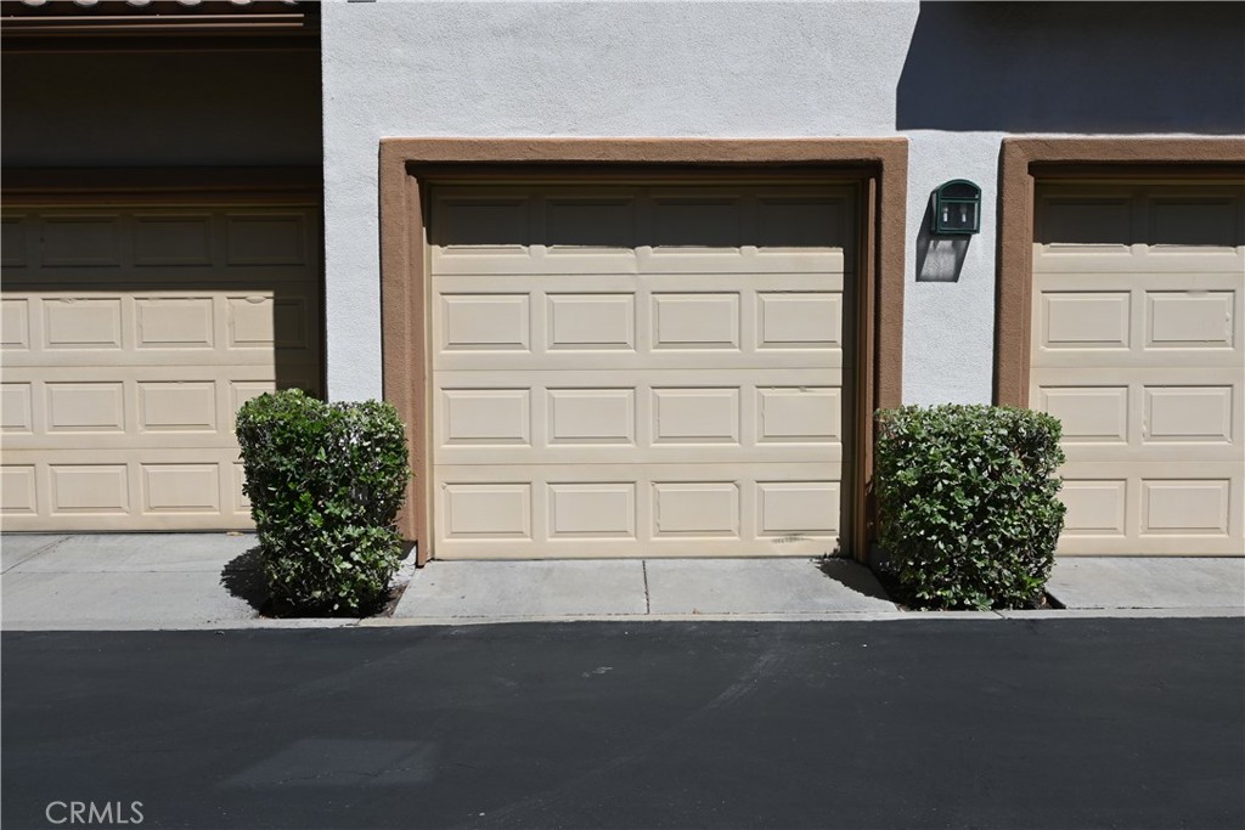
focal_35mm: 34
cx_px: 622
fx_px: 1193
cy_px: 415
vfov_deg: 38.4
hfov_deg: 55.1
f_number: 8
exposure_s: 1/500
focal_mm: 23
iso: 100
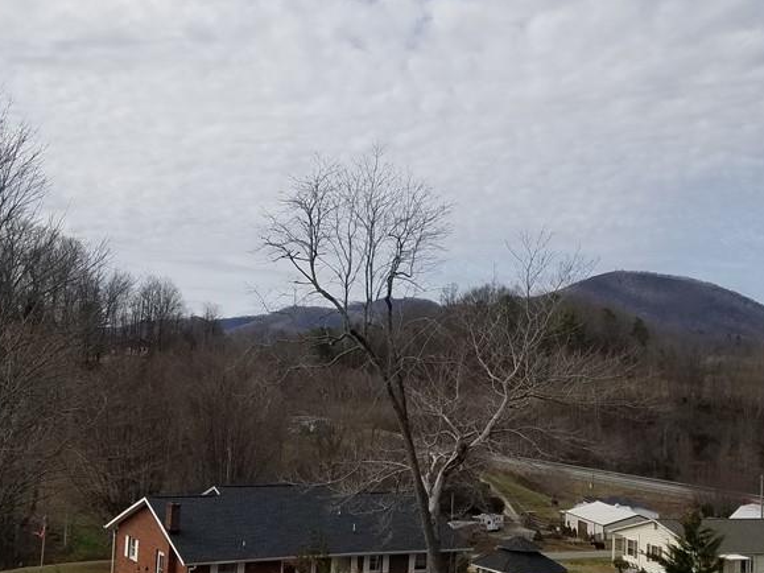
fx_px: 1015
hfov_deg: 41.0
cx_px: 298
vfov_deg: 31.5
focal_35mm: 46
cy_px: 292
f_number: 1.7
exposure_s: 1/3888
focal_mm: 4.2
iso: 50
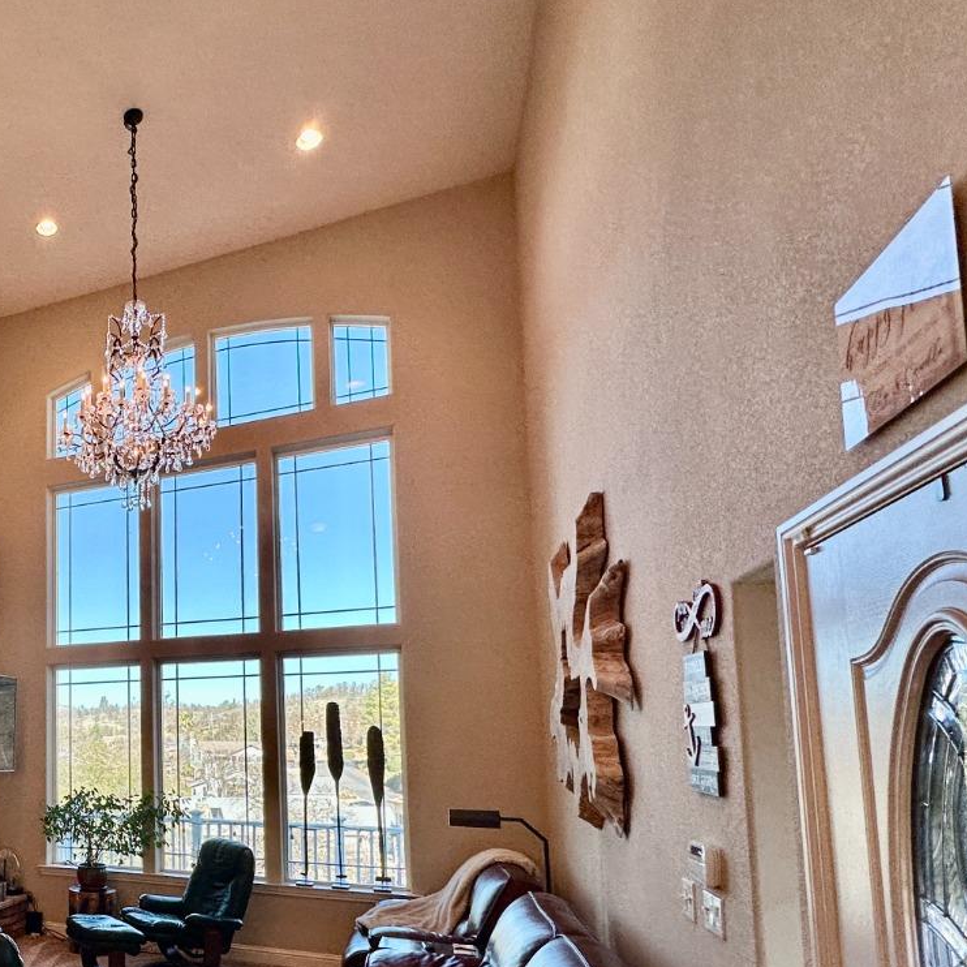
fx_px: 790
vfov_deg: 60.6
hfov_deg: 51.7
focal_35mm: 25
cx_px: 22
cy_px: 685
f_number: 2.2
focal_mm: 2.22
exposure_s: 1/120
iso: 125
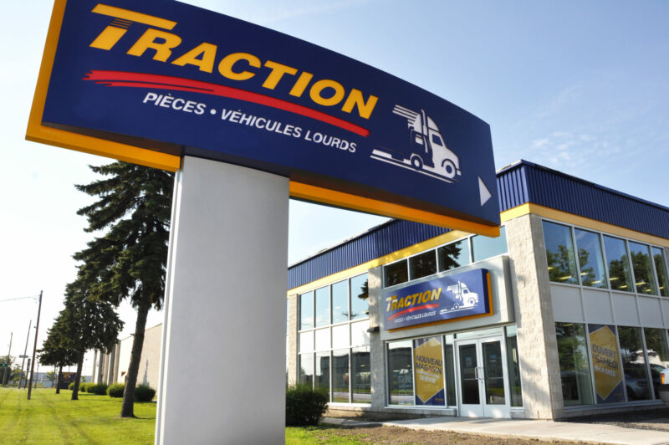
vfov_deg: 47.9
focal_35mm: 27
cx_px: 334
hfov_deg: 67.4
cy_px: 222
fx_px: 501
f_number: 11
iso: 200
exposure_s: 1/200
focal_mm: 18
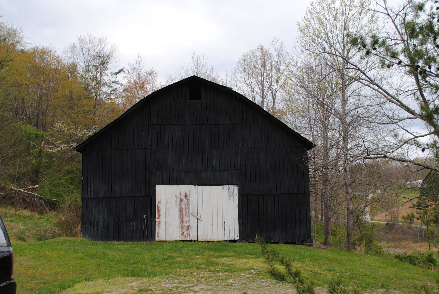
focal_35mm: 40
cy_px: 150
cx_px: 227
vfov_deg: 33.5
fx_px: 488
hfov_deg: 48.4
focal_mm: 24
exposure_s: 1/160
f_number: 6.3
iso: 100
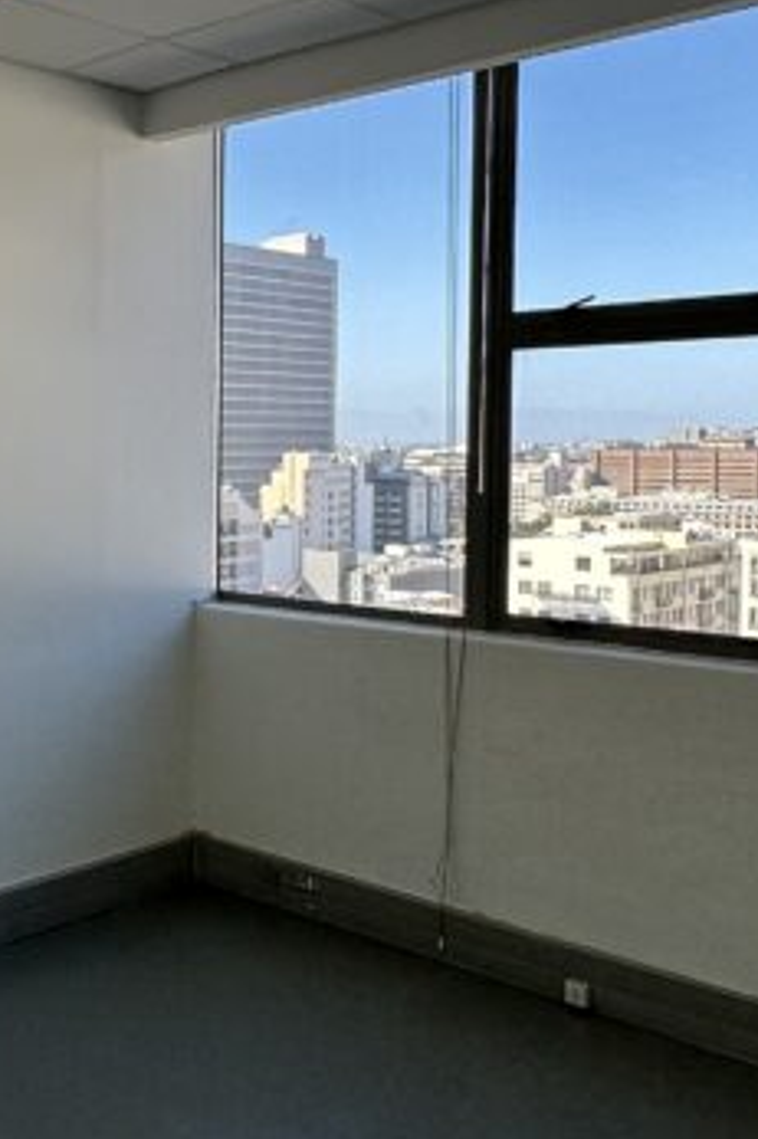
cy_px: 489
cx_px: 13
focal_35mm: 43
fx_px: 1359
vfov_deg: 45.3
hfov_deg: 29.3
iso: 40
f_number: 2.2
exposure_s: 1/236
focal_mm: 2.22
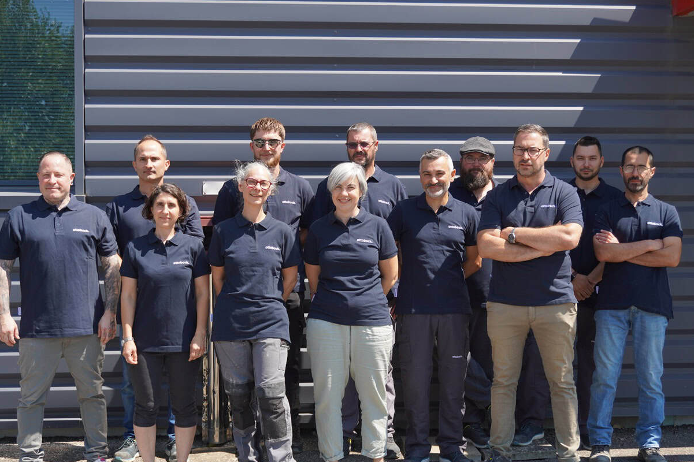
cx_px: 351
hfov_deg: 38.5
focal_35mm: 52
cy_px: 239
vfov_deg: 26.2
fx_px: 993
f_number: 5.6
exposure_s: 1/250
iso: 100
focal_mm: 33
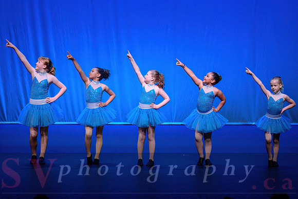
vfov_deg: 9.2
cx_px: 145
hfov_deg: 13.7
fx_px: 1241
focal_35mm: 150
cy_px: 92
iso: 1600
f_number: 2.8
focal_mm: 135
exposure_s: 1/400
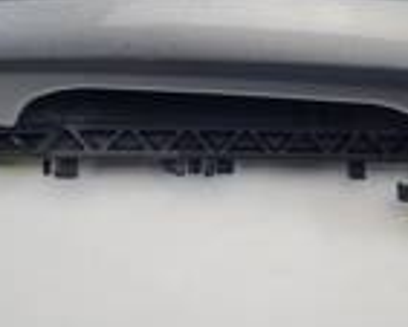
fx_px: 870
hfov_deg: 26.3
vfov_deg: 21.0
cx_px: 269
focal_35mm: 72
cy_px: 55
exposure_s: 1/293
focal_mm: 5.4
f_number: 1.8
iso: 50
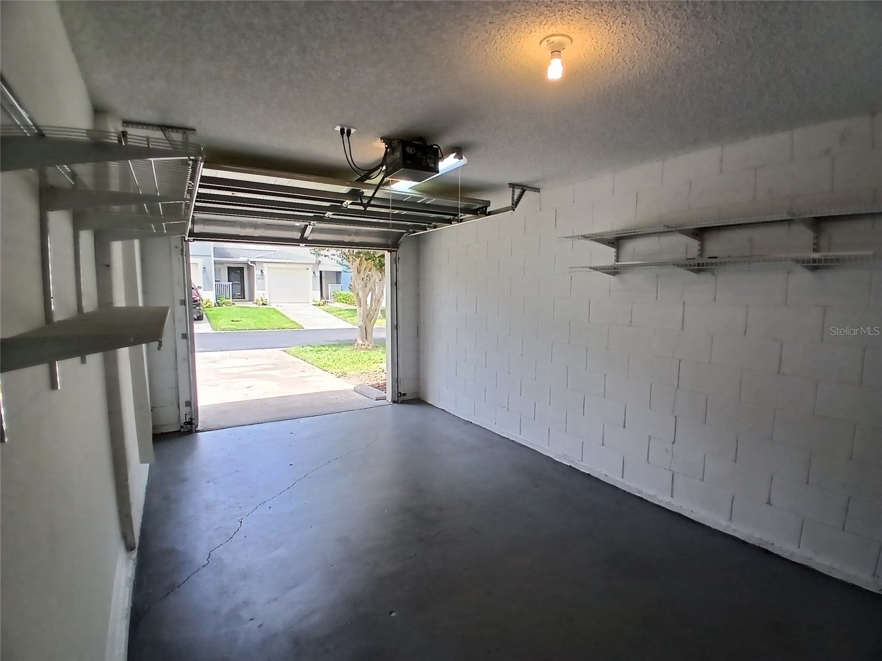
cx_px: 441
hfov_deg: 91.0
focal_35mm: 17
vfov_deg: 74.7
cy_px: 330
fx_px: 433
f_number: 2.2
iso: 80
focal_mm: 1.4
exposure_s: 1/120
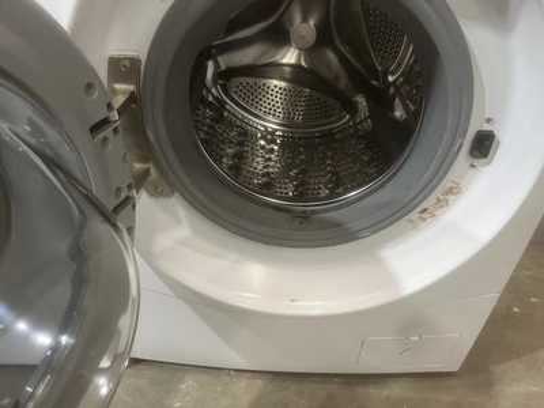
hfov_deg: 67.3
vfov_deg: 53.1
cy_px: 204
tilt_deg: -35.3
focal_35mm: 26
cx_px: 272
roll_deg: +3.1
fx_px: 409
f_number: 1.6
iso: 125
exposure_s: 1/60
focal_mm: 5.1
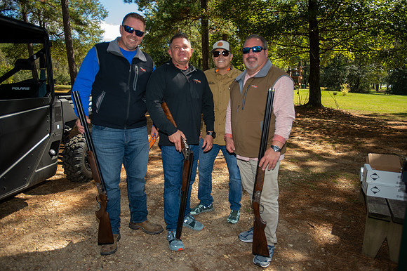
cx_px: 204
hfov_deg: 69.4
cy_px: 136
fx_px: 294
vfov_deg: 49.5
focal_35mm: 26
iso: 80
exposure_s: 1/250
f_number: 2.8
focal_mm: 26
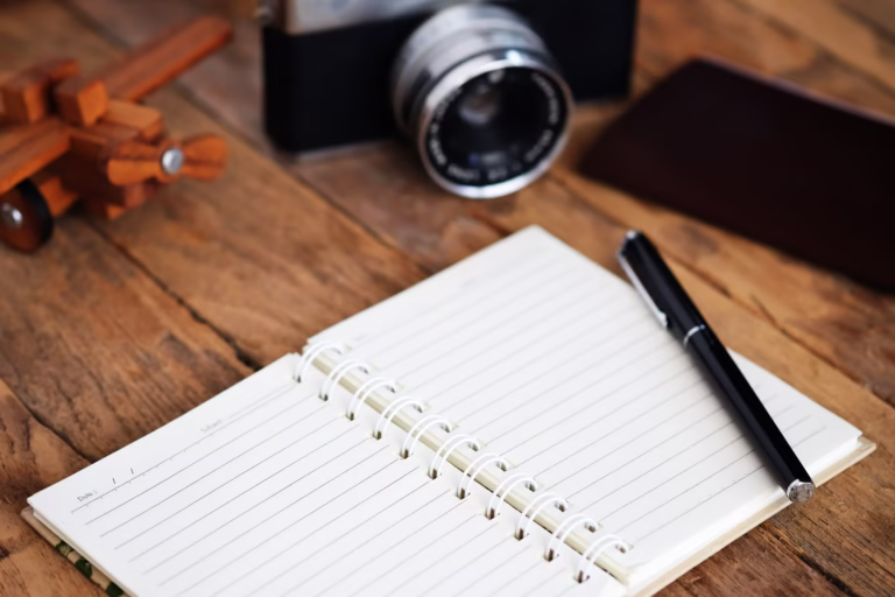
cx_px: 448
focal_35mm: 90
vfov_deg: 15.2
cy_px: 298
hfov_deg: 22.6
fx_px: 2237
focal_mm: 60
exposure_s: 1/100
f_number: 2.8
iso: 250
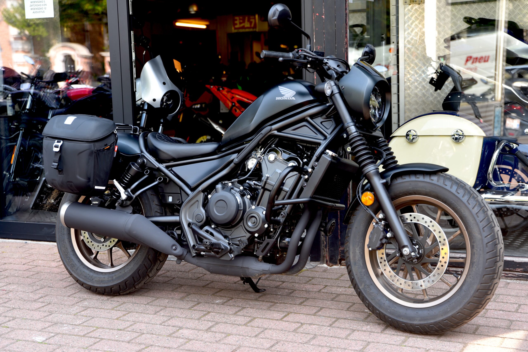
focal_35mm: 58
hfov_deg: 34.5
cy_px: 176
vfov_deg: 23.4
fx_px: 851
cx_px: 264
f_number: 3.5
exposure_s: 1/60
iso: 100
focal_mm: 58
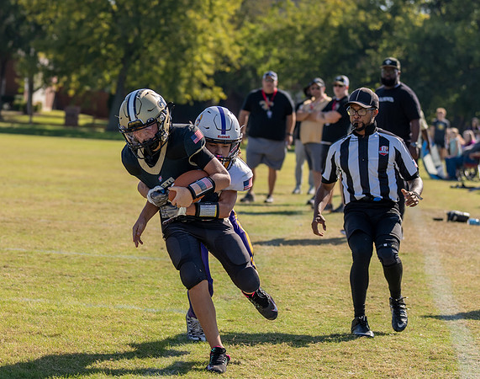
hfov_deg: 13.2
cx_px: 145
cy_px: 200
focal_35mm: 146
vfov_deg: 10.5
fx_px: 2068
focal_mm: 77
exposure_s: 1/1600
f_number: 2.8
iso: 100
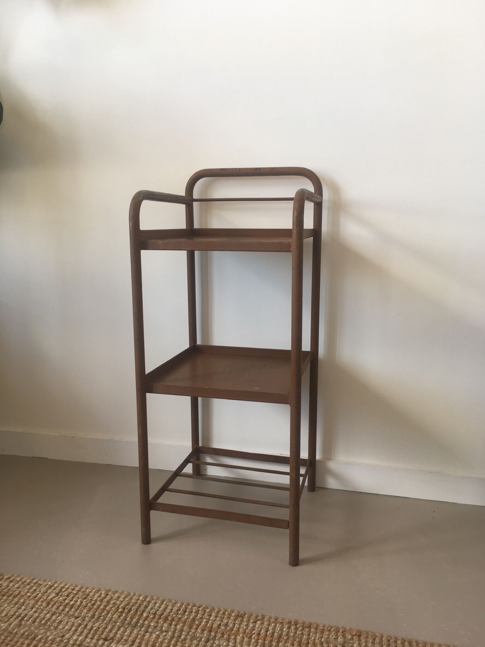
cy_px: 324
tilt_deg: -11.5
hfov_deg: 48.2
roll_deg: +0.5
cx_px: 242
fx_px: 542
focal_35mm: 29
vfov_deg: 61.7
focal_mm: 4.15
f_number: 2.2
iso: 25
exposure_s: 1/50
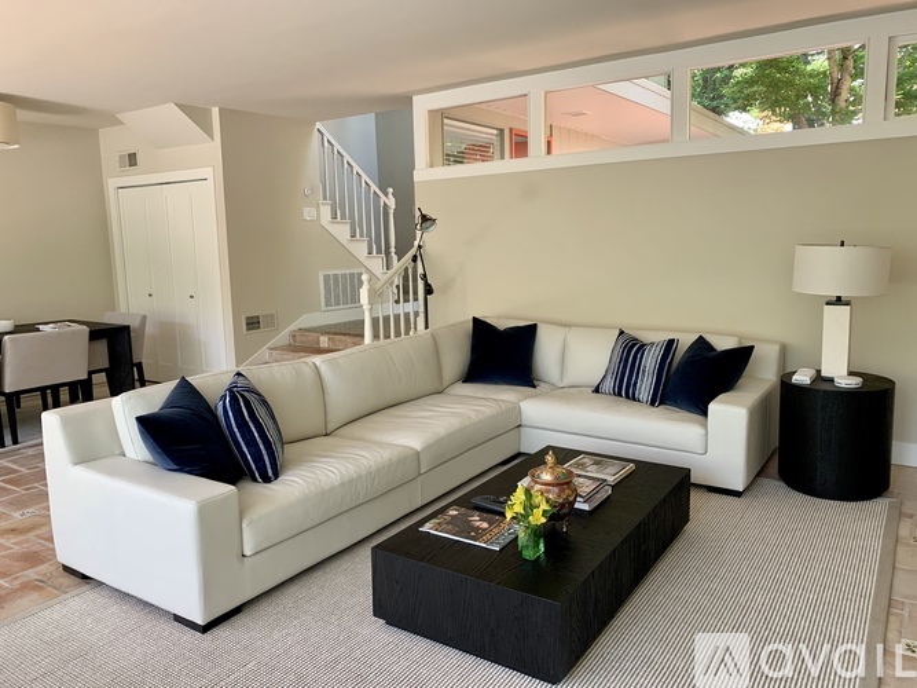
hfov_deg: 67.3
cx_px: 458
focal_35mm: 26
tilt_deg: -5.6
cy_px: 344
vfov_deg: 53.0
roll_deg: +1.5
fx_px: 689
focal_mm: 4.25
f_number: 1.8
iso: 64
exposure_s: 1/122
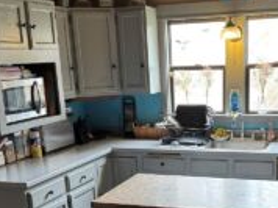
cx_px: 181
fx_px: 433
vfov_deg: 26.3
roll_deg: +2.5
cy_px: 177
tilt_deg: -16.1
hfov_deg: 35.3
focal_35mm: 54
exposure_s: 1/60
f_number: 1.78
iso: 400
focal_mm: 6.76
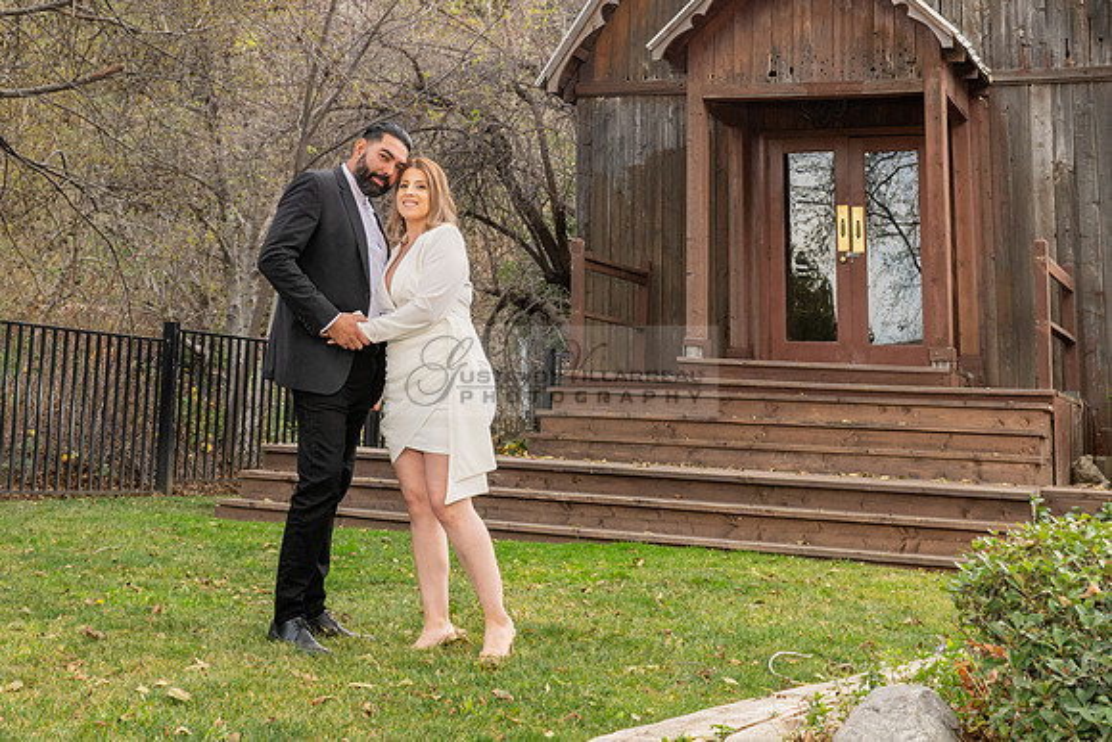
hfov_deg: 35.0
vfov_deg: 23.0
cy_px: 5
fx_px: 1751
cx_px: 402
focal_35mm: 57
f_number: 5.6
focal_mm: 24
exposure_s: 1/125
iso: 200
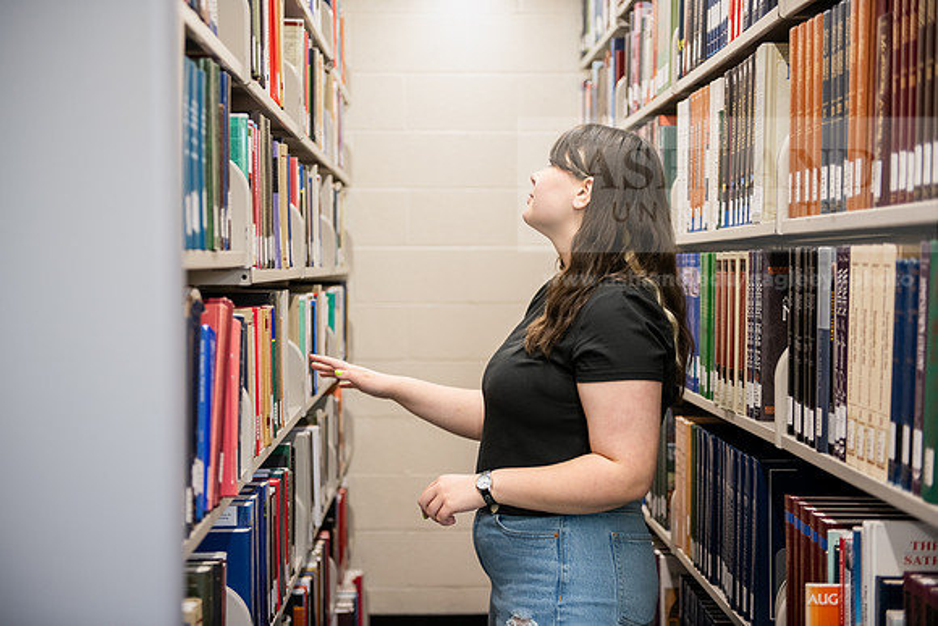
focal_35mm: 55
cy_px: 313
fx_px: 1433
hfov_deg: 36.2
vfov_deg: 24.6
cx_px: 469
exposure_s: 1/200
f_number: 2.8
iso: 800
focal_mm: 55
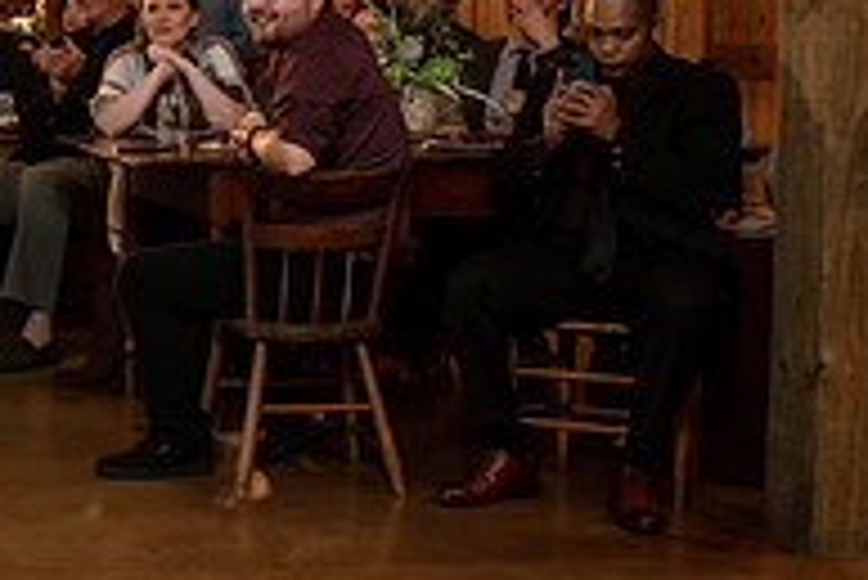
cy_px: 196
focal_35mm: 85
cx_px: -315
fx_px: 2051
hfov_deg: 21.2
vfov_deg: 16.1
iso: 2000
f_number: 4
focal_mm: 26
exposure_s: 1/100
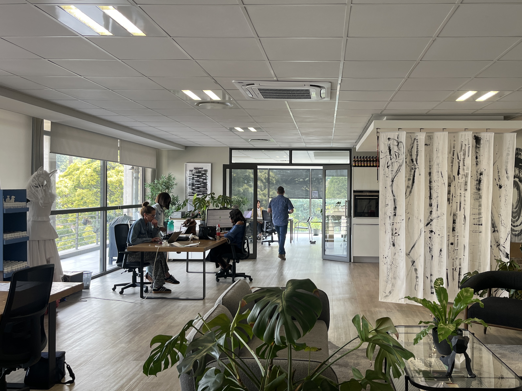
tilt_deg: -0.6
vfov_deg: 42.9
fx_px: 498
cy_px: 193
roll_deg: -1.2
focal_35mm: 33
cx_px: 307
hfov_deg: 55.0
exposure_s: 1/122
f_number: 1.6
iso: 50
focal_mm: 5.1
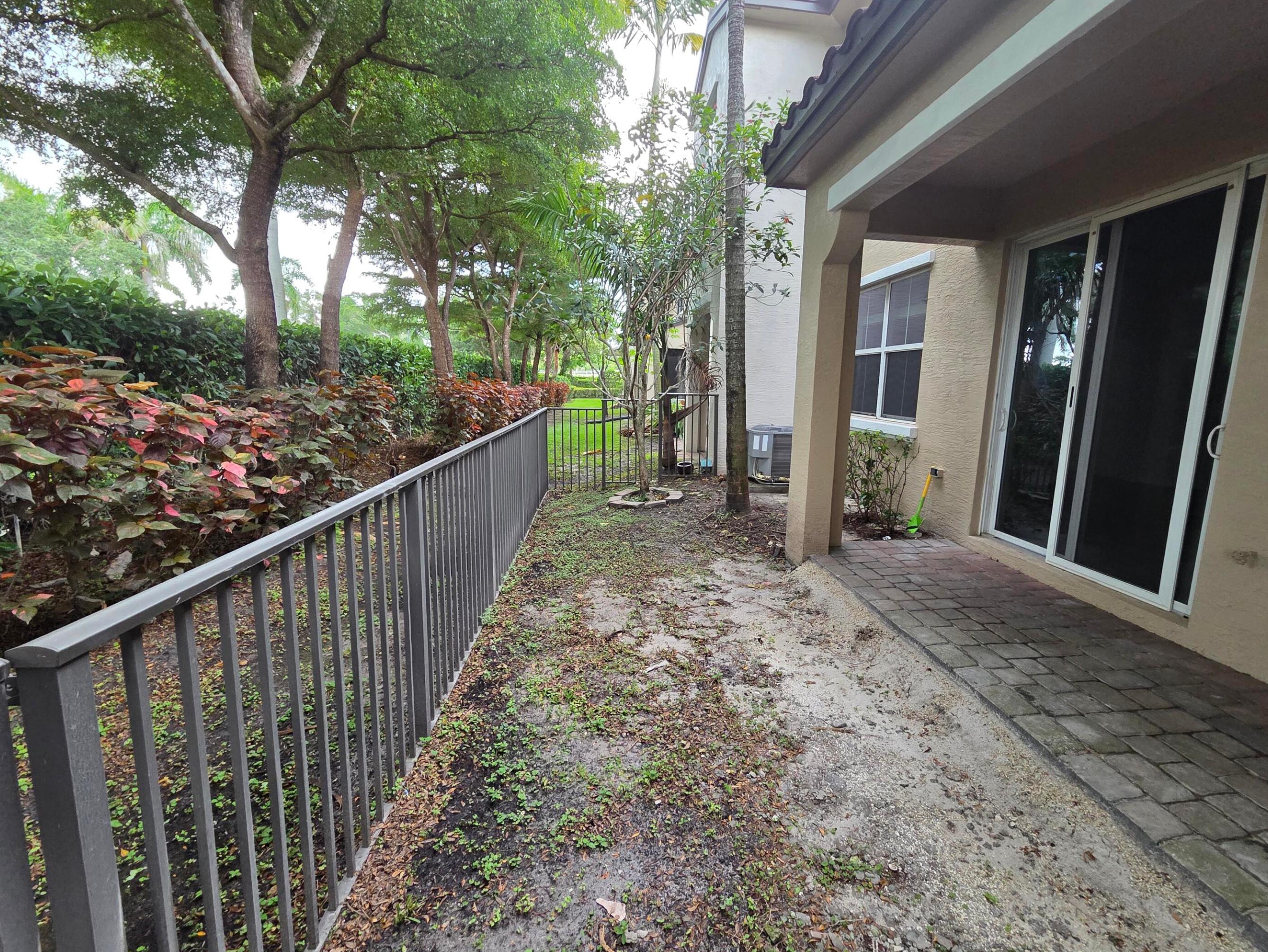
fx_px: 513
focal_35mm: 14
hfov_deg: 101.9
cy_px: 478
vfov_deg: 85.7
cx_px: 675
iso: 250
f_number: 2.2
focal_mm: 2.2
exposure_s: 1/100
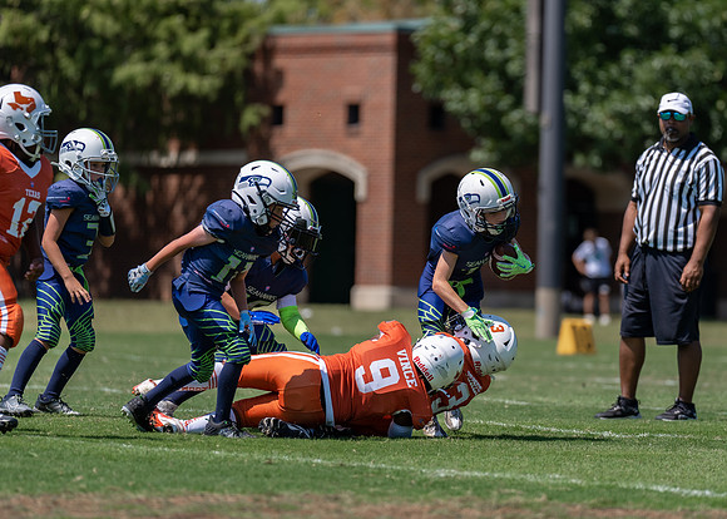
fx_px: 6426
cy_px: 263
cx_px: 469
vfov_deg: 4.6
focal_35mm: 311
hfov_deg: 6.5
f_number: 2.8
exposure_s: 1/2500
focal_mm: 200
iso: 100
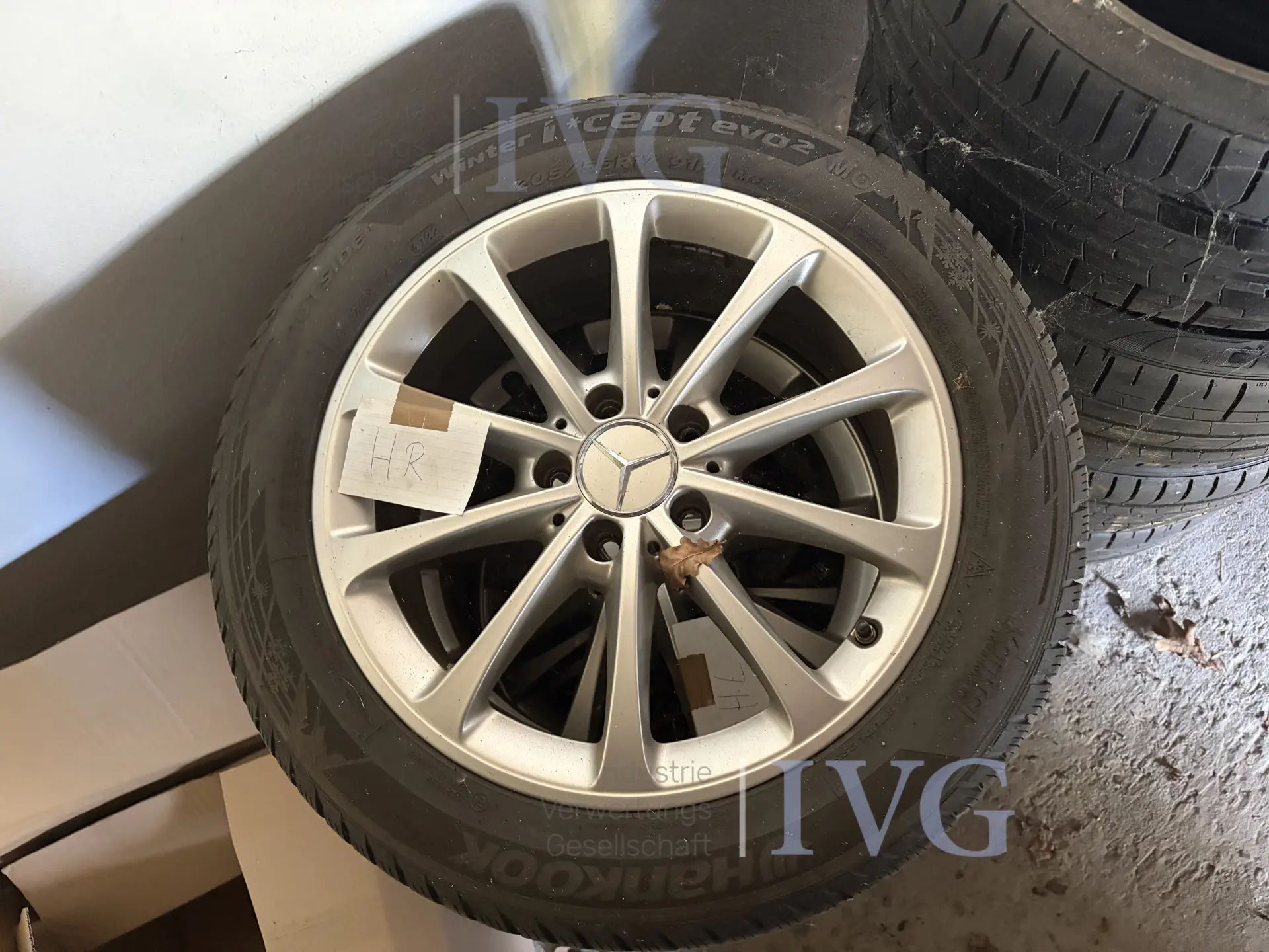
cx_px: 634
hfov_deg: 67.3
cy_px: 476
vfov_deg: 53.1
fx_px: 953
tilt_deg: -71.5
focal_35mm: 26
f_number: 1.6
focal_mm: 5.96
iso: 640
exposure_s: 1/40
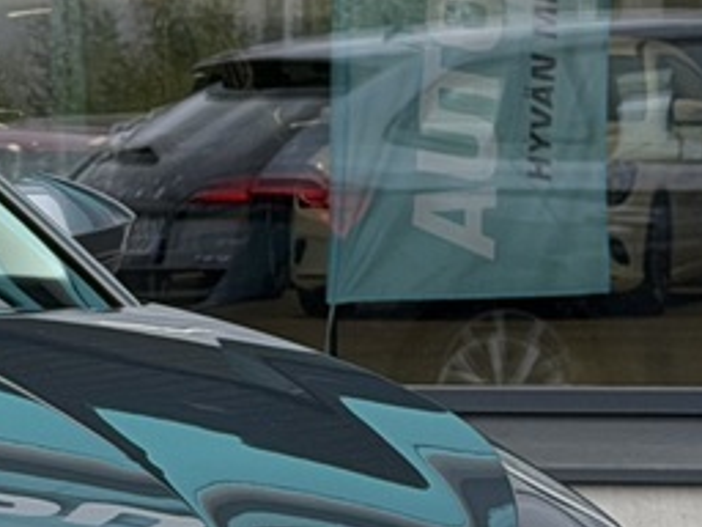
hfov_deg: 7.1
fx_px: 5476
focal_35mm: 270
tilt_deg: -0.1
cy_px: 134
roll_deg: +0.3
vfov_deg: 5.5
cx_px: -562
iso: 64
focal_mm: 6.76
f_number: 1.78
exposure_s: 1/802
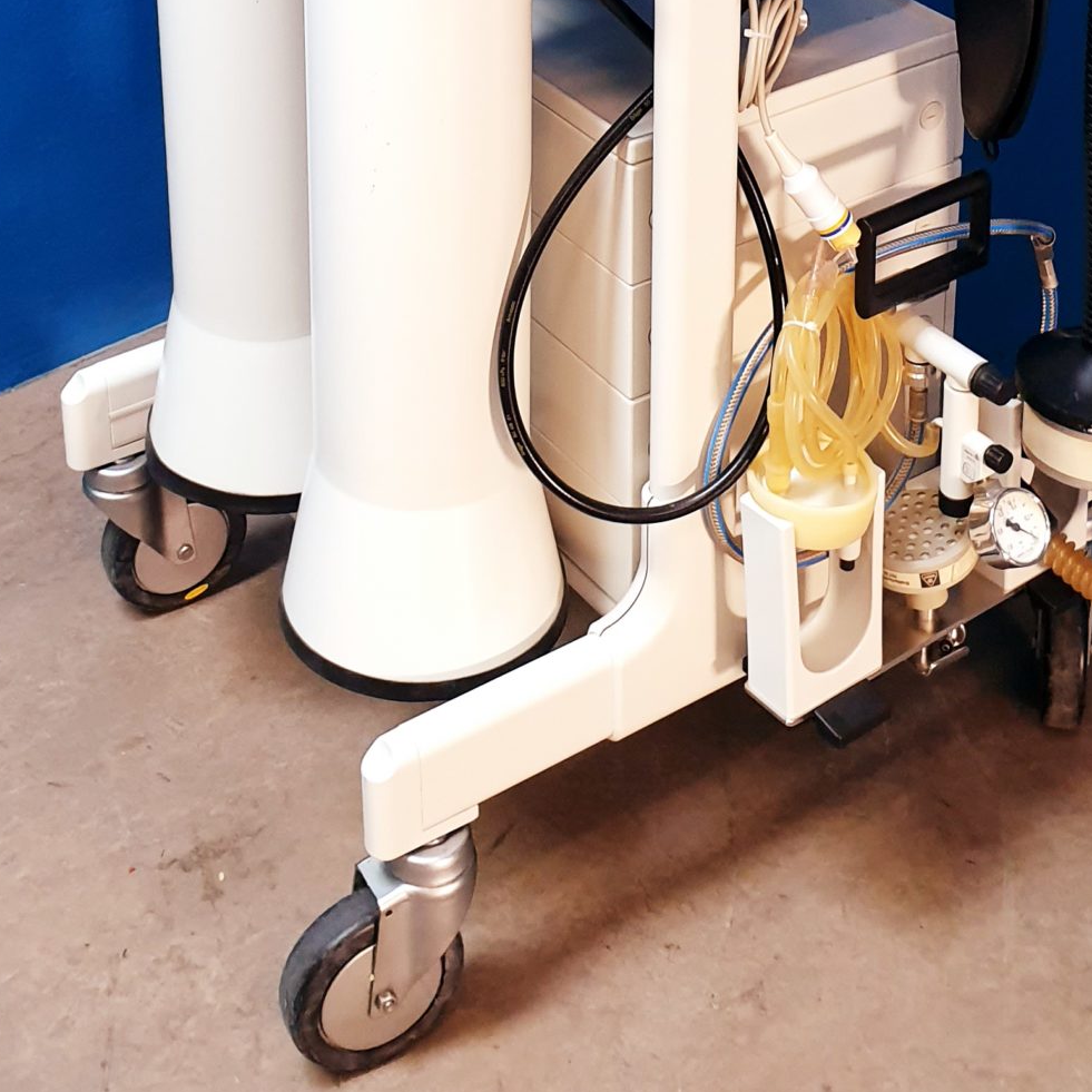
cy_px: -201
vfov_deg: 25.8
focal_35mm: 60
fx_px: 2141
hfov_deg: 28.6
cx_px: 500
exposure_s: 1/50
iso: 250
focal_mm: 4.3
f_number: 2.4
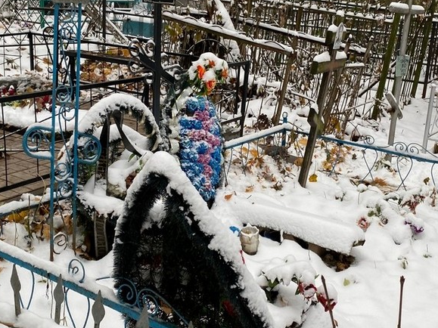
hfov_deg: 41.2
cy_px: 135
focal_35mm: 46
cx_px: 233
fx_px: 582
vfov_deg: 31.4
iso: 32
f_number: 1.8
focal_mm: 4.25
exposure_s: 1/124
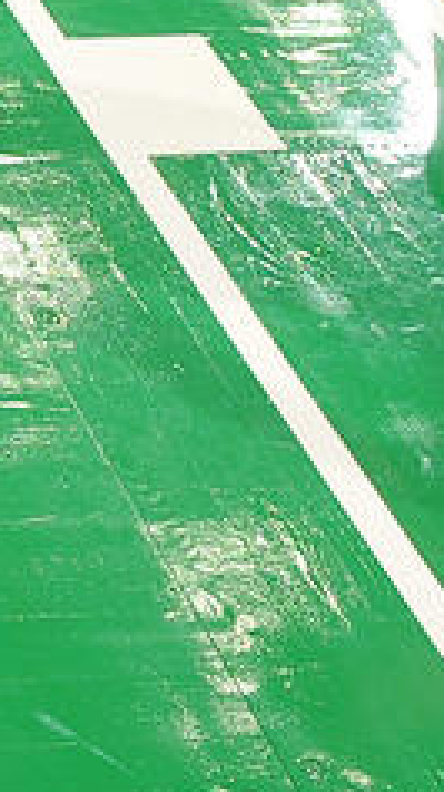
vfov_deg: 12.0
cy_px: -749
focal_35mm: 162
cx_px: -1190
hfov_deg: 6.4
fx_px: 3397
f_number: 6.3
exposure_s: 1/250
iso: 500
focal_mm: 24
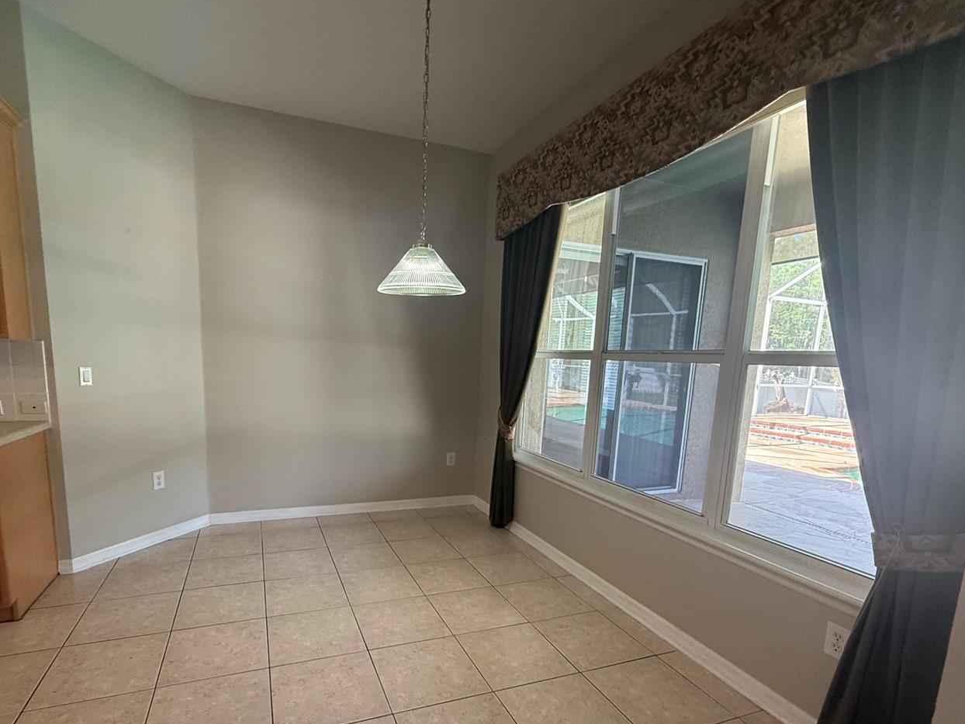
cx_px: 447
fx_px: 502
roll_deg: -0.9
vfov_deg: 70.8
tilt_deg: -4.9
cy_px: 436
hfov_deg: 87.6
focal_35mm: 18
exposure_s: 1/120
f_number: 2.2
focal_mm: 2.22
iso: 250
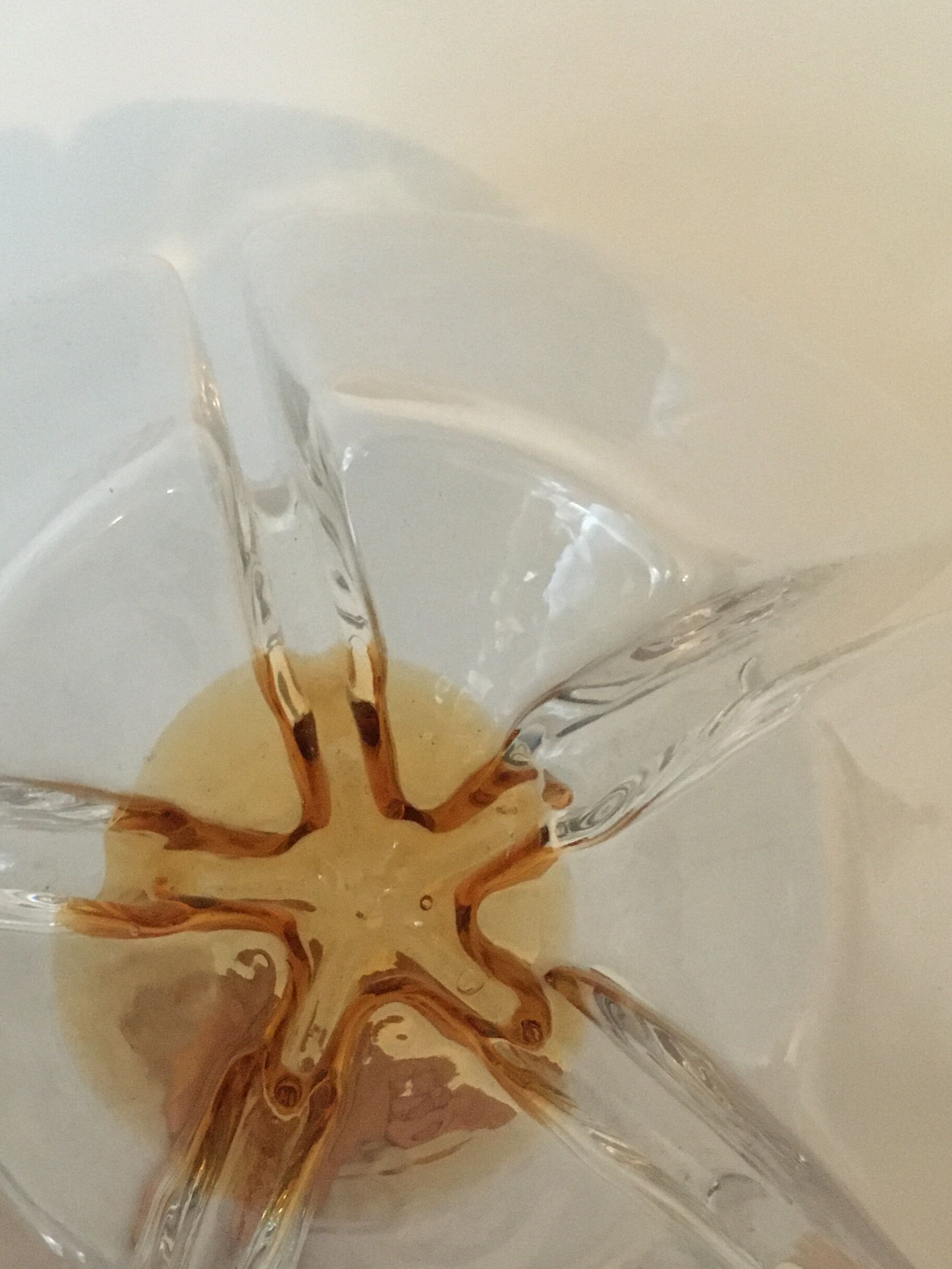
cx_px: 380
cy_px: 848
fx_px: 1760
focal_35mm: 48
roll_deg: -1.6
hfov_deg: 30.2
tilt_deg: -36.5
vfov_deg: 39.2
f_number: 2.2
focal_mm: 4.15
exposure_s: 1/17
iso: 320
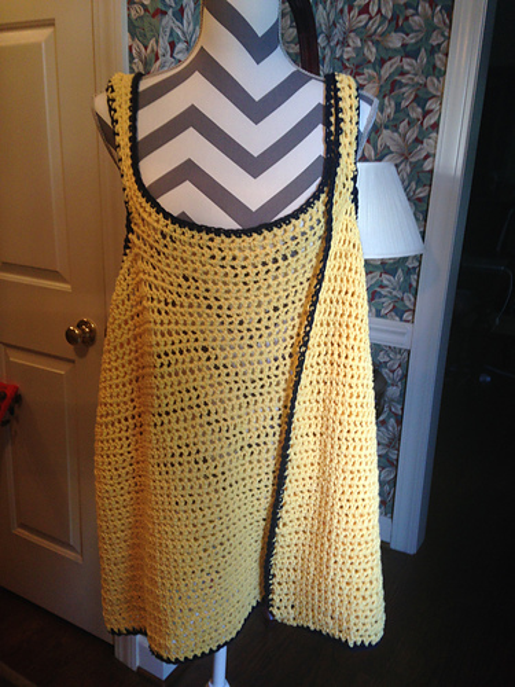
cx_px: 258
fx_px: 655
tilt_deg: -17.3
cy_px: 344
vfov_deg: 55.4
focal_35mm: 33
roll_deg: -3.1
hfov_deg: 42.9
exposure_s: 1/40
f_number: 2.4
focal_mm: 4.12
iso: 50
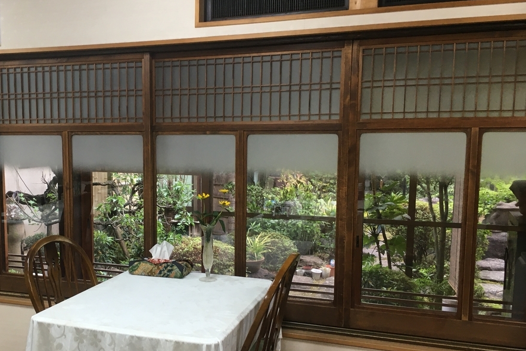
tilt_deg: -7.0
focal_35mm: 41
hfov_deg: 46.6
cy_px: 208
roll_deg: +0.0
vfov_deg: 32.6
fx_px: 599
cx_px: 170
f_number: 2.2
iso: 64
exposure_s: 1/30
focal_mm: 4.15
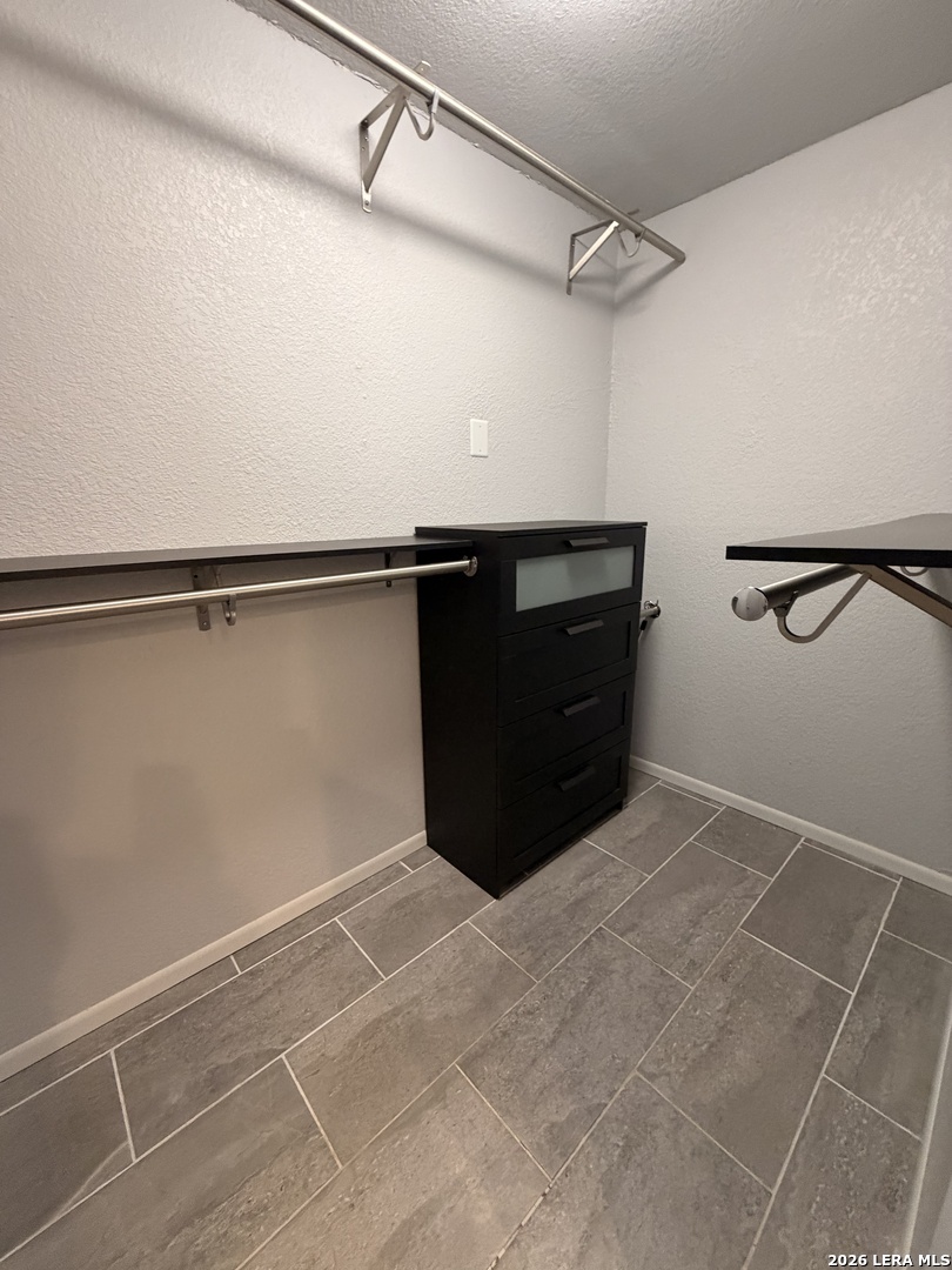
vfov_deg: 102.1
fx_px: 513
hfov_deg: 85.7
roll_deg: -0.6
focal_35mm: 14
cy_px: 635
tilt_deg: -12.3
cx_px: 476
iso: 400
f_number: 2.2
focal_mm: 2.22
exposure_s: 1/60
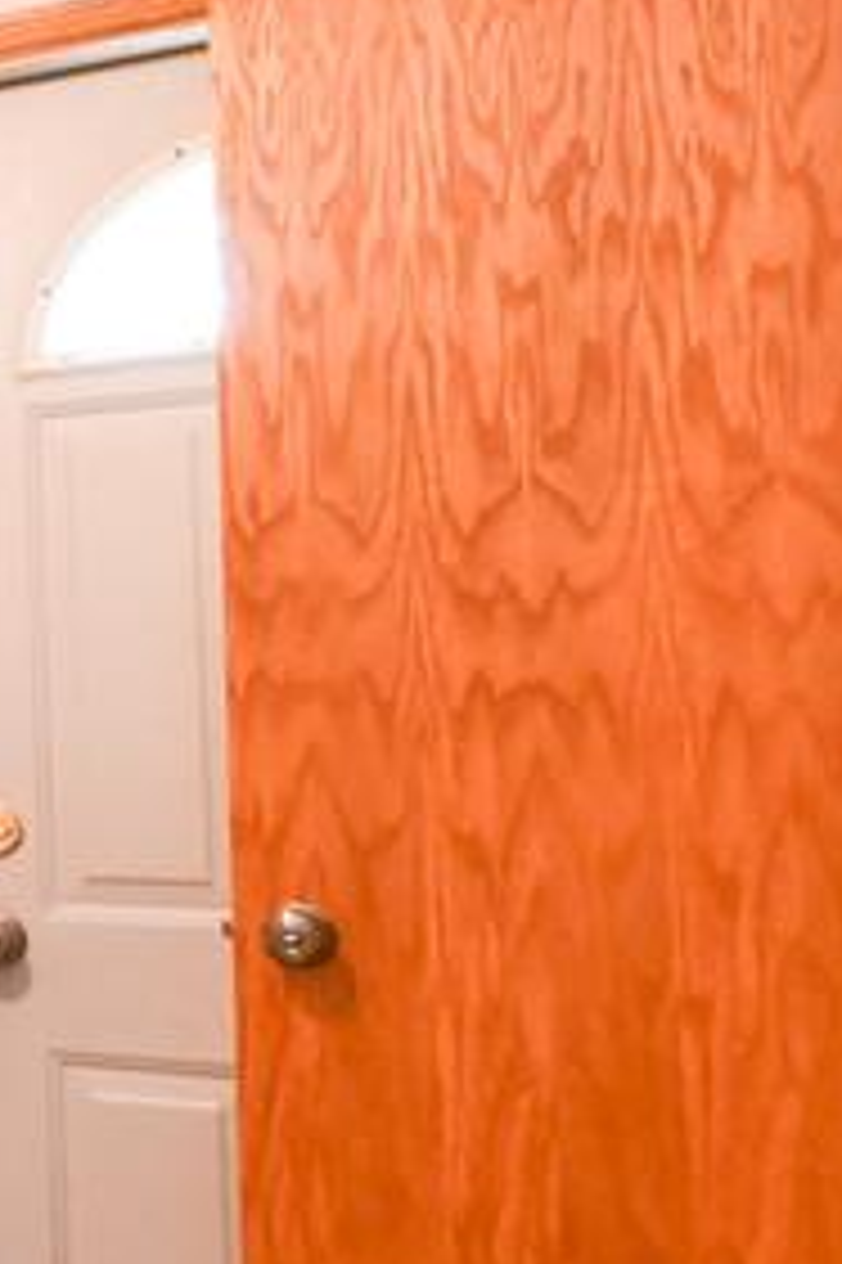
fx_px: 1791
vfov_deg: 38.9
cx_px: -869
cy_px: 623
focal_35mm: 51
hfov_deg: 17.8
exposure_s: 1/200
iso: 4000
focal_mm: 14
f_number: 5
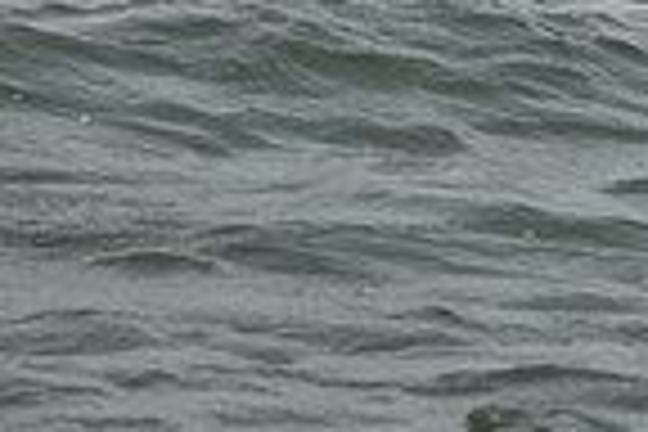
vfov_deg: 3.7
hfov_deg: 5.7
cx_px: -209
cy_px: -801
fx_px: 6515
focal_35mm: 362
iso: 400
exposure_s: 1/1600
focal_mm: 90
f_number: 9
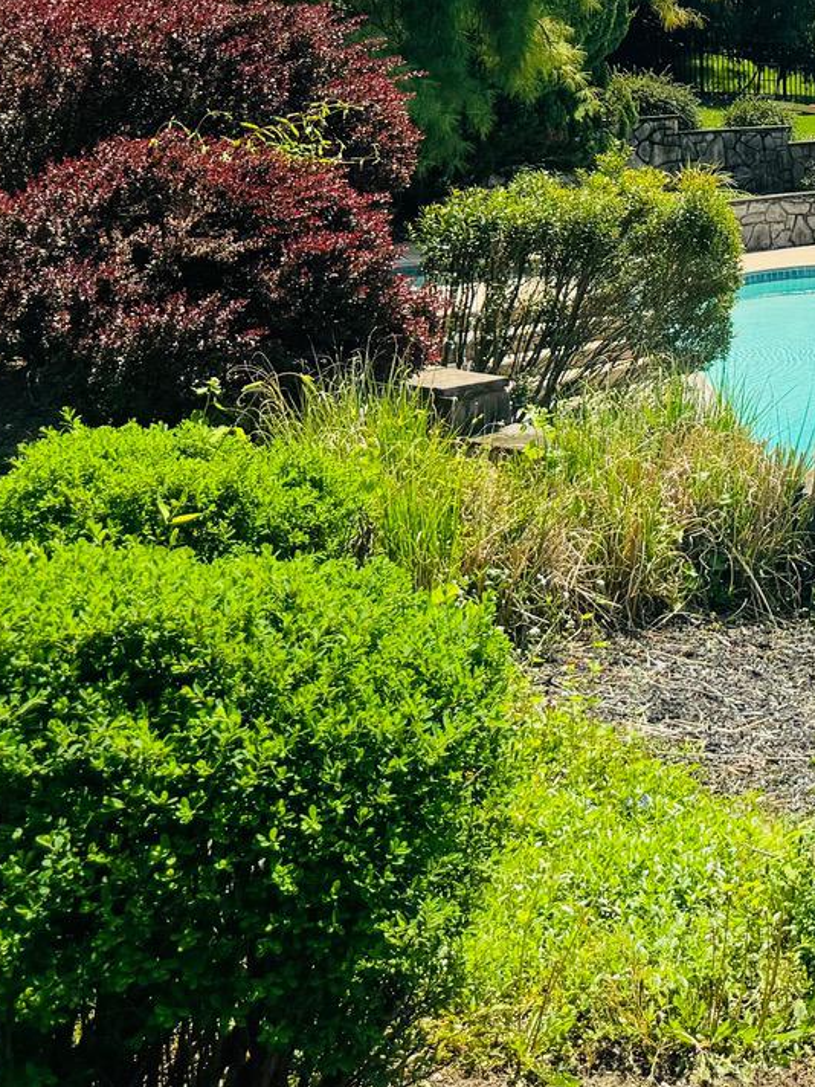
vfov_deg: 27.0
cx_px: 1247
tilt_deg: -2.1
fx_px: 2166
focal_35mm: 69
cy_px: 67
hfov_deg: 18.7
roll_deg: +1.0
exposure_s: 1/3802
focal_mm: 6.86
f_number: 1.78
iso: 80
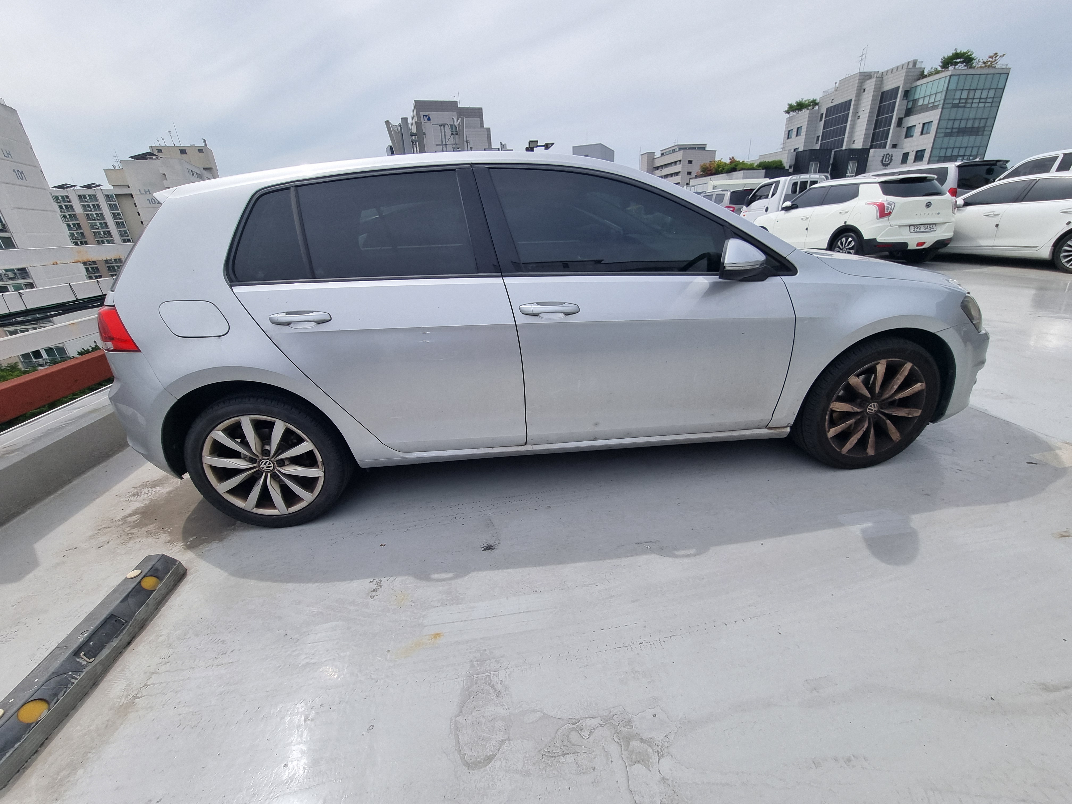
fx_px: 403
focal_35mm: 13
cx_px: 536
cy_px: 402
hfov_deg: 106.2
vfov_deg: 89.9
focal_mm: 2.2
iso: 50
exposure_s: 1/2120
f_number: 2.2
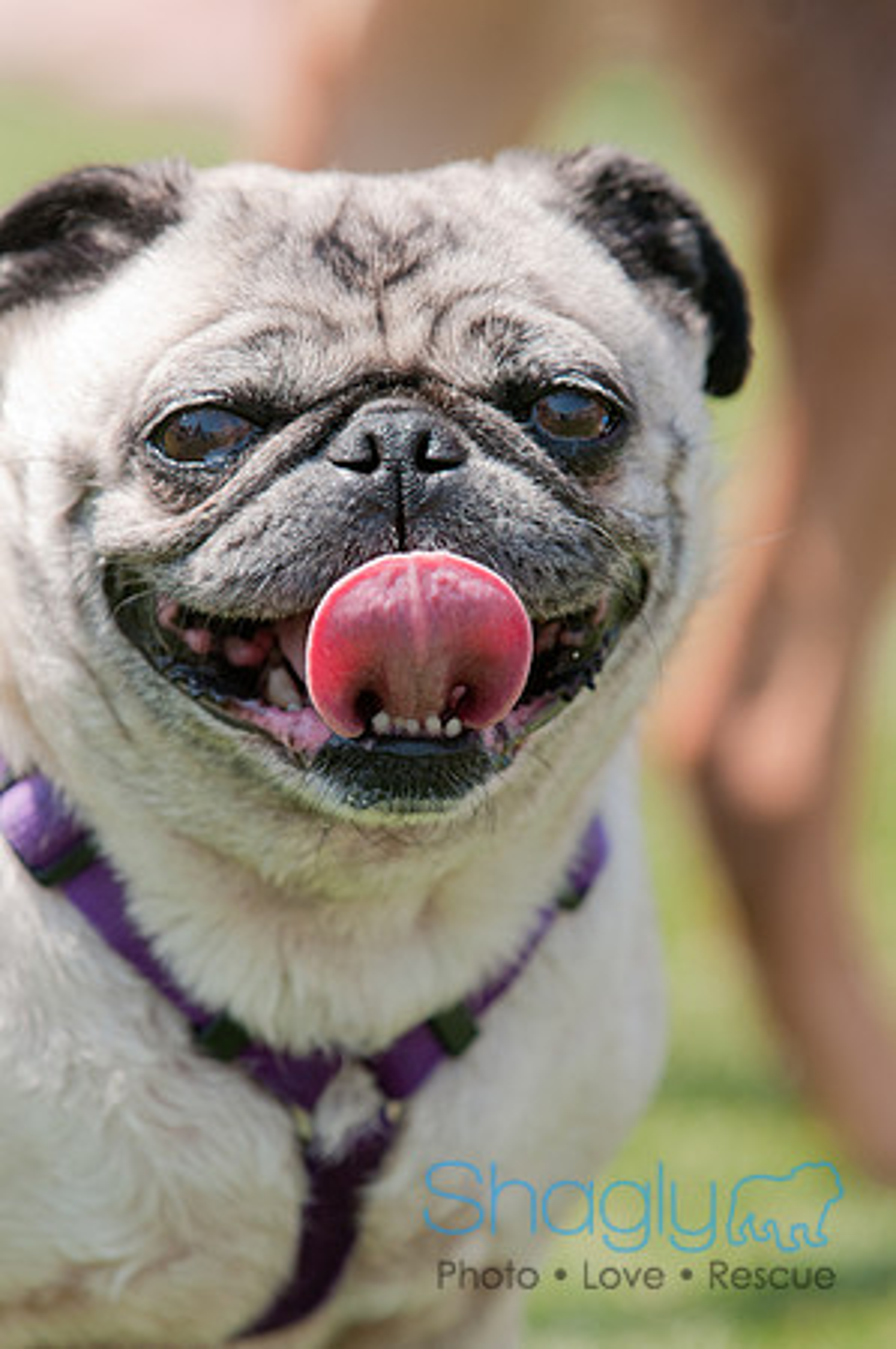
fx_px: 10383
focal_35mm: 278
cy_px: 674
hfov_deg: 4.9
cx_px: 448
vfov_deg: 7.4
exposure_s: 1/400
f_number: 5.6
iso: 200
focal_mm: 185
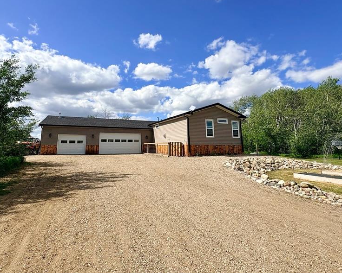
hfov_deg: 83.2
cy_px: 116
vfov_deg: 70.5
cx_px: 160
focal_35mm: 19
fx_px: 192
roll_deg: +0.2
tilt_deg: +11.0
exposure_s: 1/3390
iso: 50
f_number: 2.2
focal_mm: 2.22
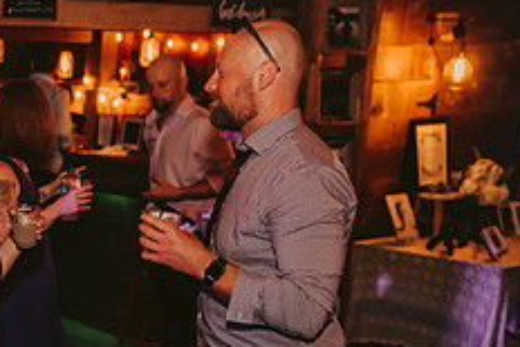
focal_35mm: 70
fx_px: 1012
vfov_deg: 18.9
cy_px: 359
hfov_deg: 25.7
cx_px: -110
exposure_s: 1/125
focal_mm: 28
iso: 1250
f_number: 2.8
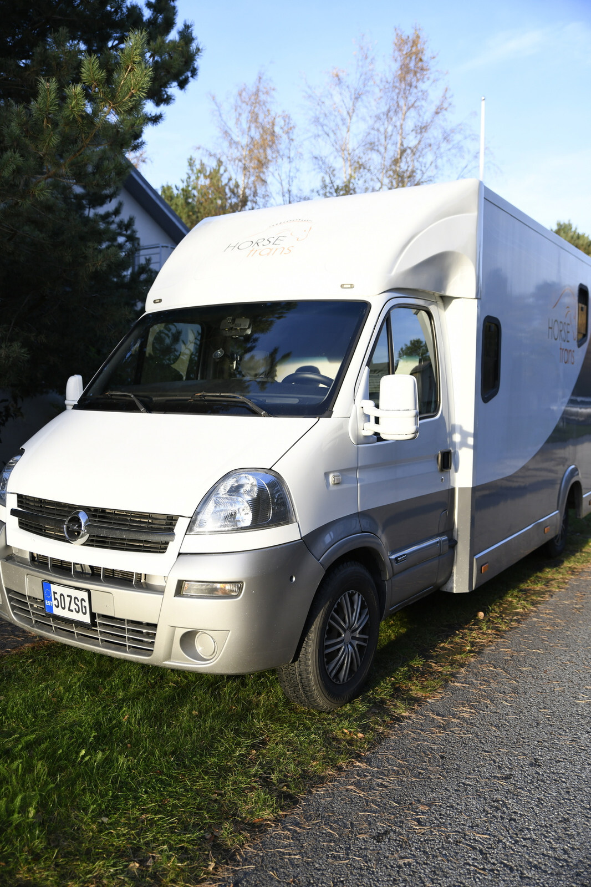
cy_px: 444
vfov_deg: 60.3
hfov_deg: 42.3
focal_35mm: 31
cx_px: 296
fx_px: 763
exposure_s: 1/1250
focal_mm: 31
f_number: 2.8
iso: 400
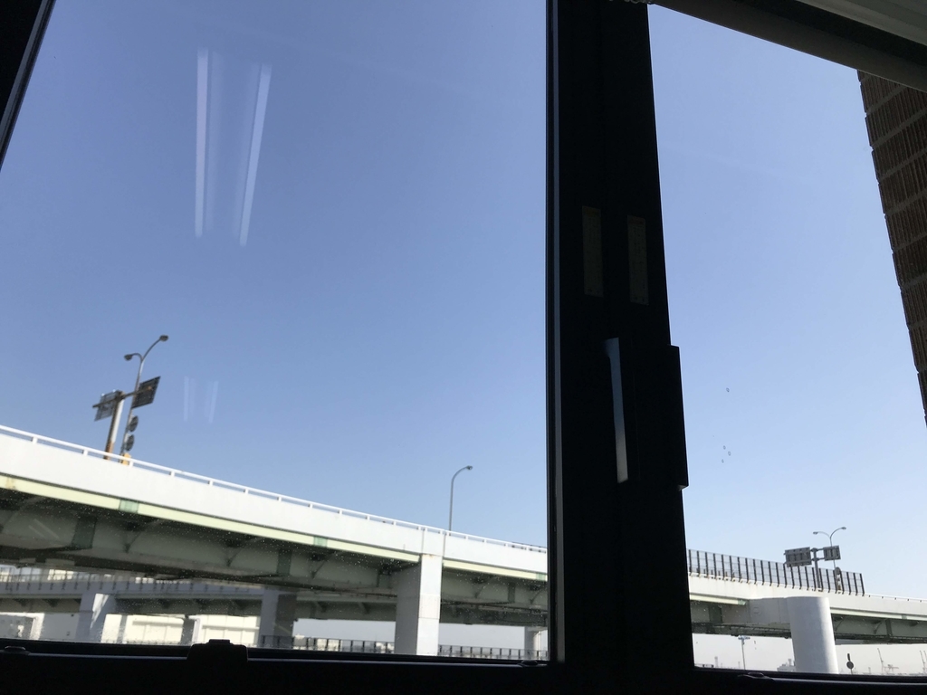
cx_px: 464
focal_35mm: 28
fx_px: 750
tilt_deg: +22.9
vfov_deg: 49.7
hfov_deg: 63.4
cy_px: 348
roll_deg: -2.2
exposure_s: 1/2398
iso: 20
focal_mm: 3.99
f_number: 1.8
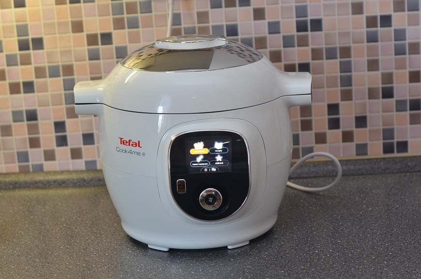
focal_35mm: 75
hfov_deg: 27.0
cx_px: 210
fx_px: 875
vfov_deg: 18.1
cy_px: 140
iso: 640
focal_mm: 50
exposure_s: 1/80
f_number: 4
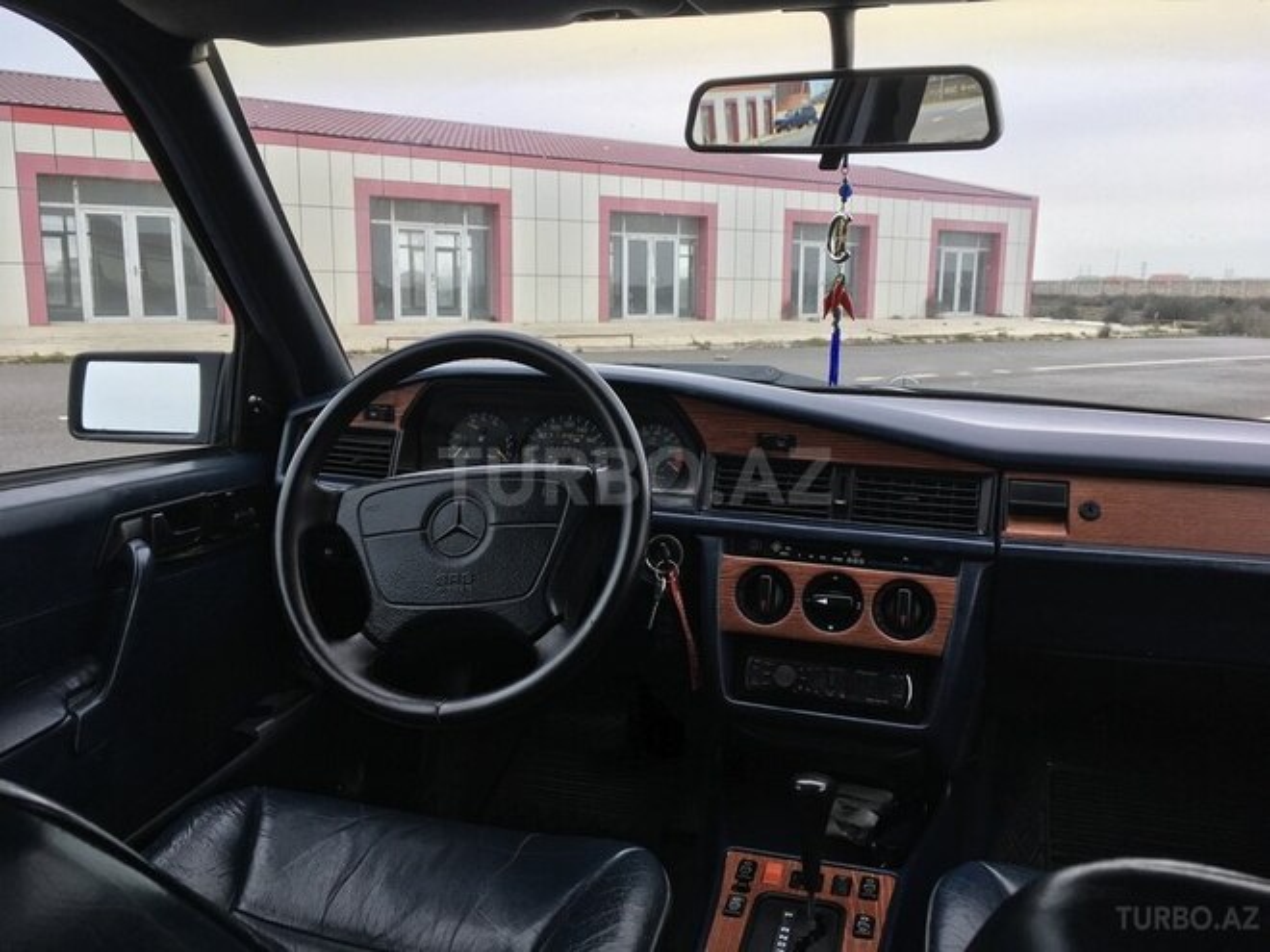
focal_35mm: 29
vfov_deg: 48.2
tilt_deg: -9.4
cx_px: 635
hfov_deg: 61.7
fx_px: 1064
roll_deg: -1.7
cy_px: 476
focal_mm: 4.15
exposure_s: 1/310
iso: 25
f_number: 2.2
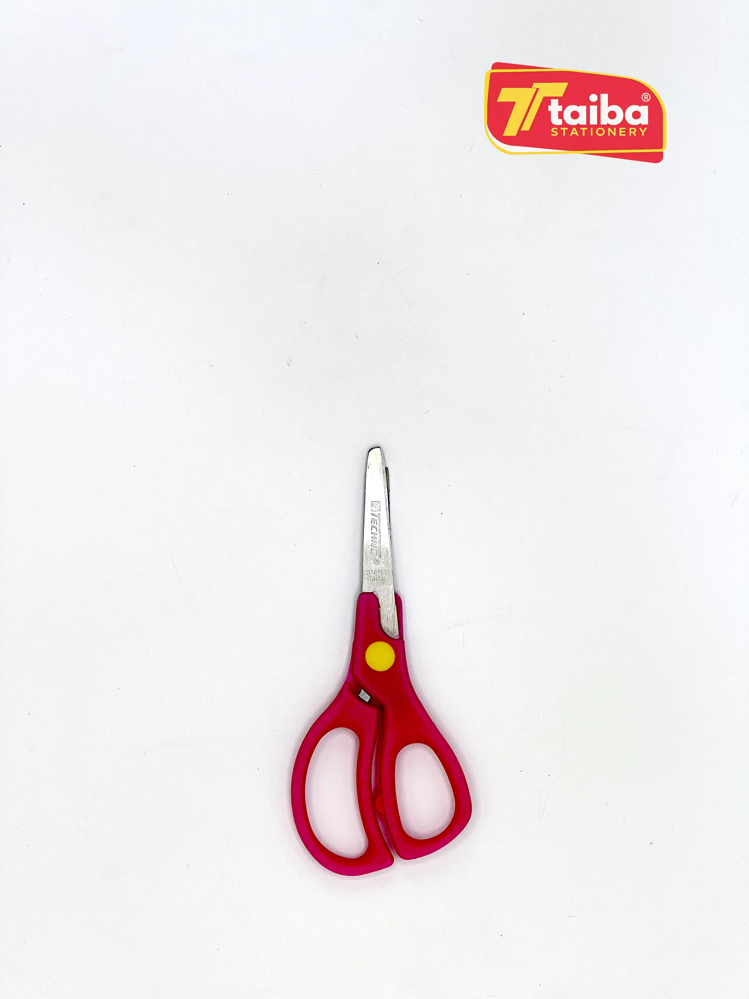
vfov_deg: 25.3
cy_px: 500
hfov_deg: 19.1
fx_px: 2221
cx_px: 374
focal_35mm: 77
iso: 50
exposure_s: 1/100
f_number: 2.8
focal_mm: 9
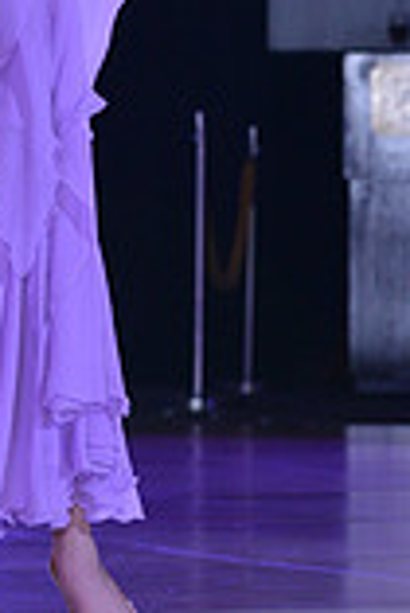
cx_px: -170
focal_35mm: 314
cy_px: -187
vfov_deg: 6.5
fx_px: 5352
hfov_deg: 4.4
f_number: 5
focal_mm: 85
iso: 1250
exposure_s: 1/250
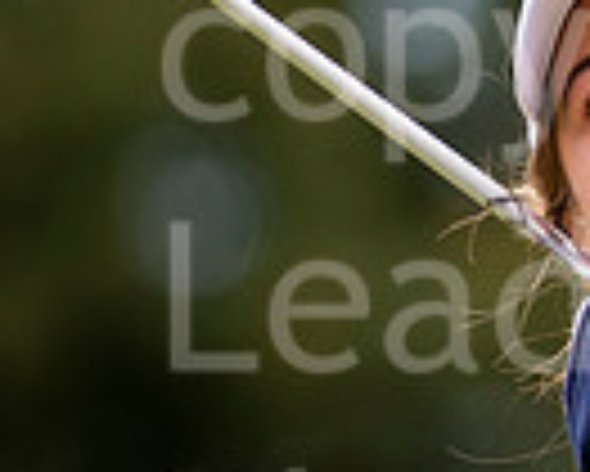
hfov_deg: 1.5
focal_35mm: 1248
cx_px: 752
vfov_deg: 1.2
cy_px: 339
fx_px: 21808
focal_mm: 300
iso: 400
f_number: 4
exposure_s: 1/1000
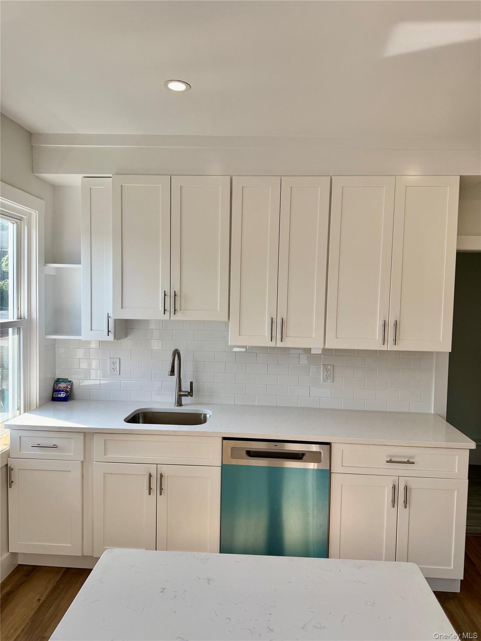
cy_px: 320
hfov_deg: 56.8
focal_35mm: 24
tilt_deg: -3.6
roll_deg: -2.3
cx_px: 240
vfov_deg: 71.6
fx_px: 445
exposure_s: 1/1139
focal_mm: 6.76
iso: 100
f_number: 1.78
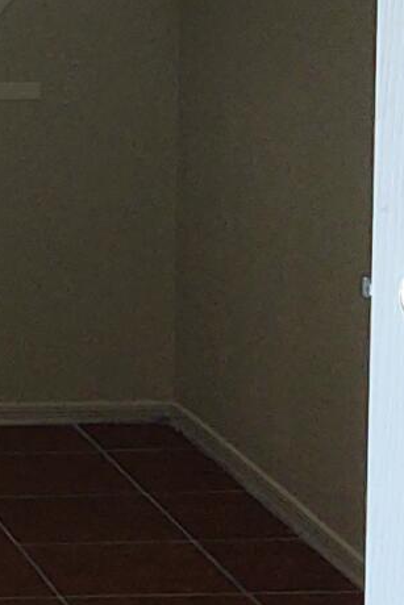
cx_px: -749
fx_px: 3078
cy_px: 25
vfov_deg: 11.1
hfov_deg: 6.9
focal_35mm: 183
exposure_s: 1/100
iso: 172
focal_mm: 4.75
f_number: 1.7
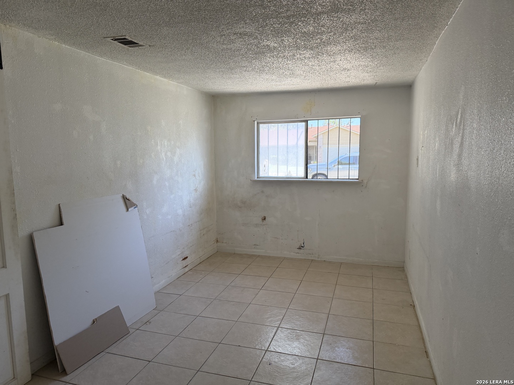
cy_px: 192
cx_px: 257
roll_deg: +0.9
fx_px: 356
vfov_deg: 56.8
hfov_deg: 71.6
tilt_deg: -6.5
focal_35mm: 24
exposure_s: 1/139
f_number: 1.78
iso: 200
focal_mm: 6.76
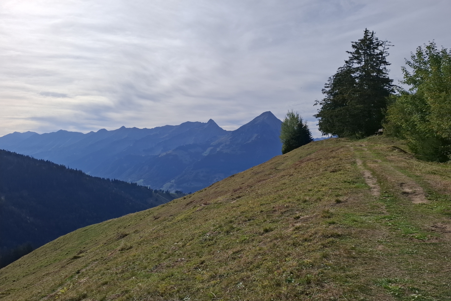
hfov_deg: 73.7
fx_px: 301
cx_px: 225
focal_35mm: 24
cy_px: 148
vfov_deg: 53.1
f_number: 1.8
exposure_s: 1/5780
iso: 50
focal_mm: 5.54
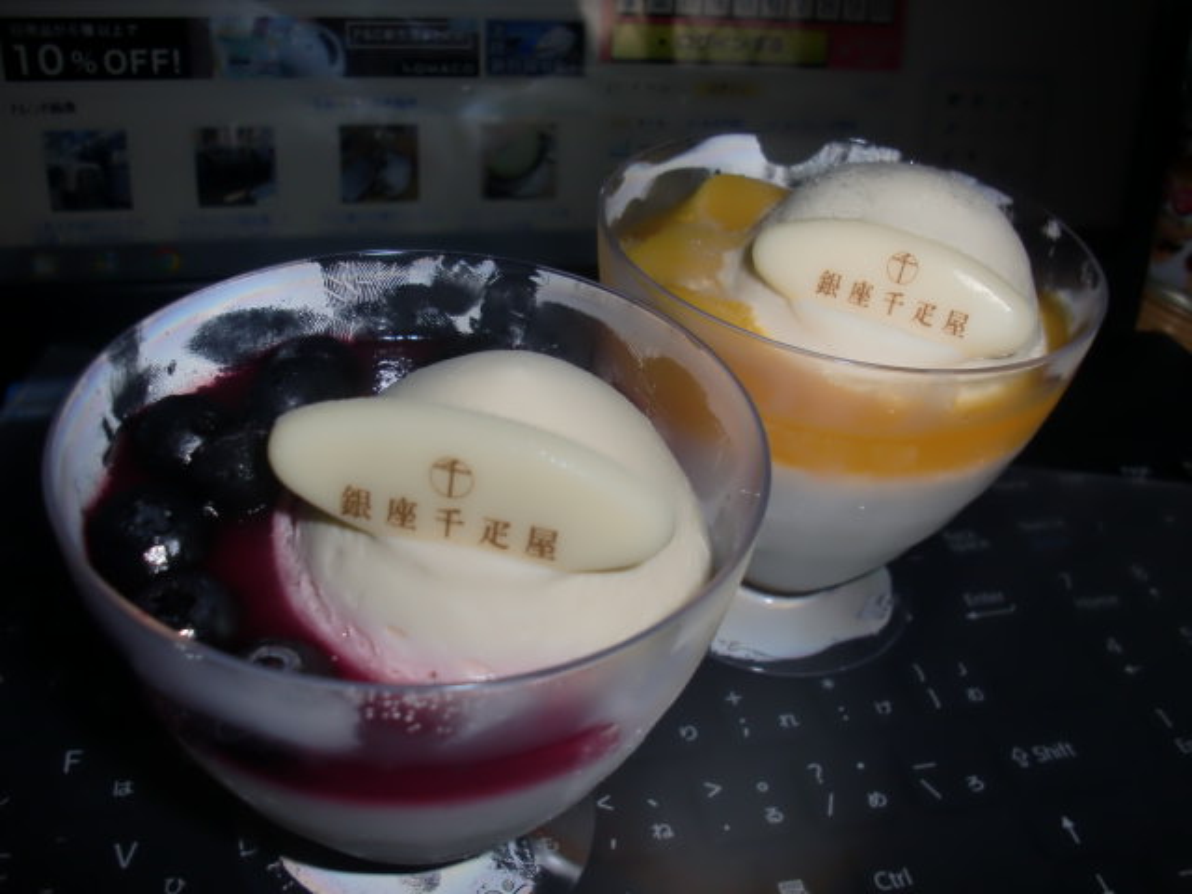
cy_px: 447
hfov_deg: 51.4
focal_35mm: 36
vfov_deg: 39.7
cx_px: 596
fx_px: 1240
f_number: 7.9
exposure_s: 1/50
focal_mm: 6.3
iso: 64
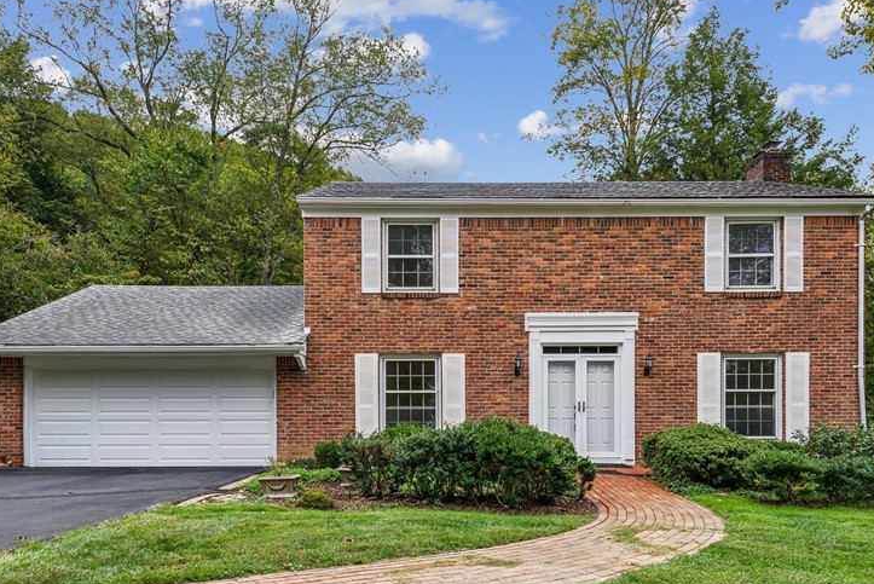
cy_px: 406
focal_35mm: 27
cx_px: 437
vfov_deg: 46.9
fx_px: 656
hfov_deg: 67.4
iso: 50
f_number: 11
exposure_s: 1/10
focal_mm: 18
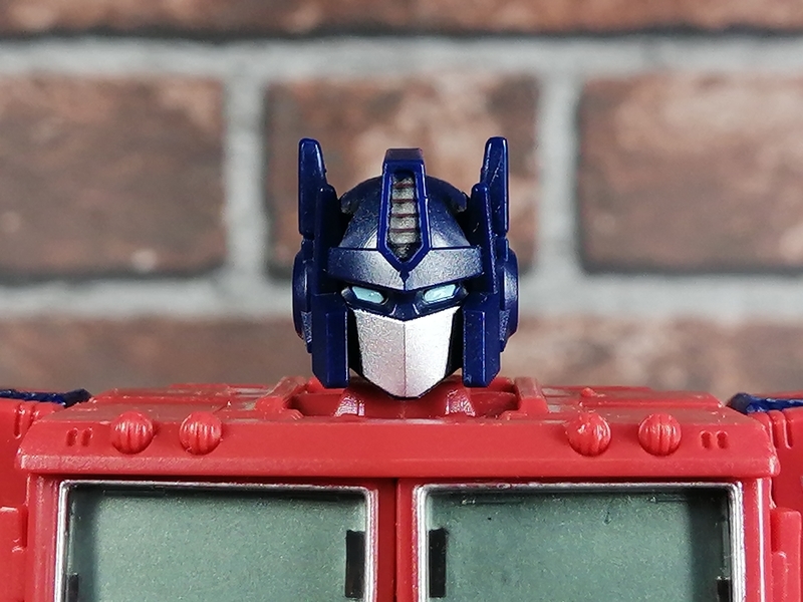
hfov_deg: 24.7
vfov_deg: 18.7
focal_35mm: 79
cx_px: 402
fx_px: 1833
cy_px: 301
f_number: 1.8
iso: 64
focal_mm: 3.62
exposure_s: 1/100
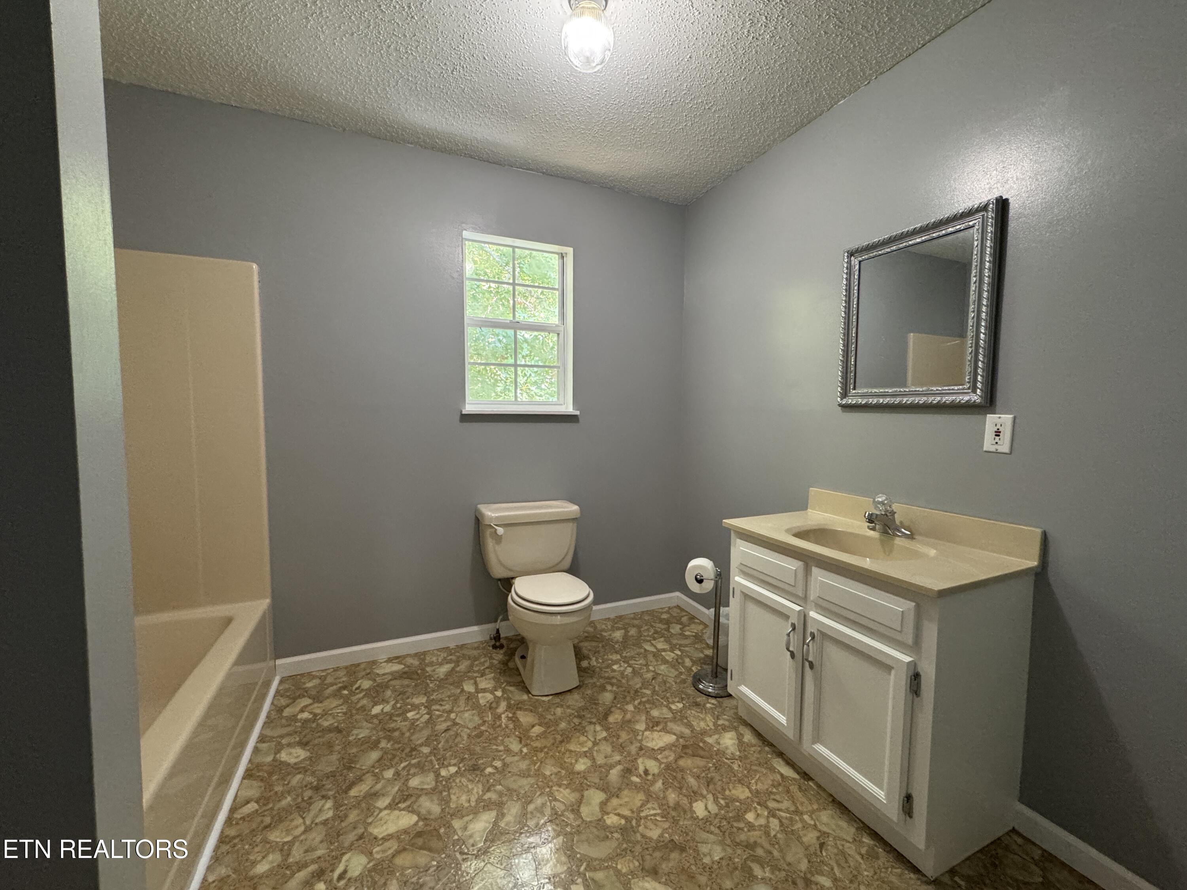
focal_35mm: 14
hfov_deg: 102.1
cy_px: 445
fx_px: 480
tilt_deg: -4.6
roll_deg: -0.8
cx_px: 594
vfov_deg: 85.7
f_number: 2.2
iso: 500
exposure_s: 1/60
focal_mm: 2.22
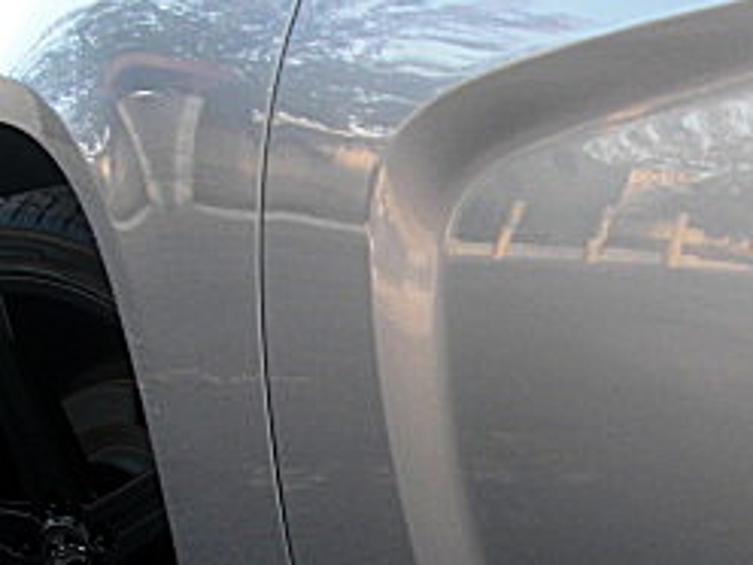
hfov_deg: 20.6
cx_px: 680
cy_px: 620
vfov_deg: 15.5
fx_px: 2023
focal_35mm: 93
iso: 50
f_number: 2.8
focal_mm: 6.3
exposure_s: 1/80
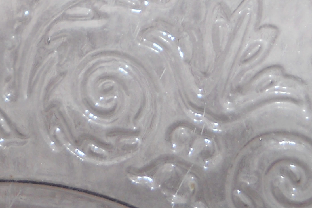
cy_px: -178
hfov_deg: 16.1
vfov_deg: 10.6
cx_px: -93
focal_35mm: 121
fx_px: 1048
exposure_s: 1/25
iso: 80
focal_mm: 5.8
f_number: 8.8
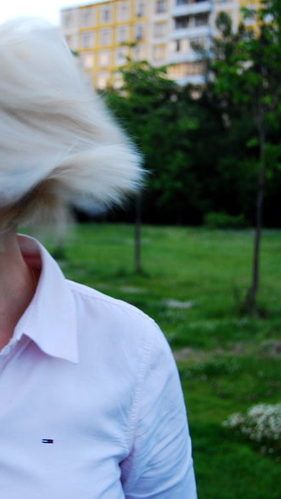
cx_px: -3
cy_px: 252
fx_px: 821
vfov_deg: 33.8
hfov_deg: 18.9
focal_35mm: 62
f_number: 4.5
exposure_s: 1/80
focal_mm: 26
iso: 400
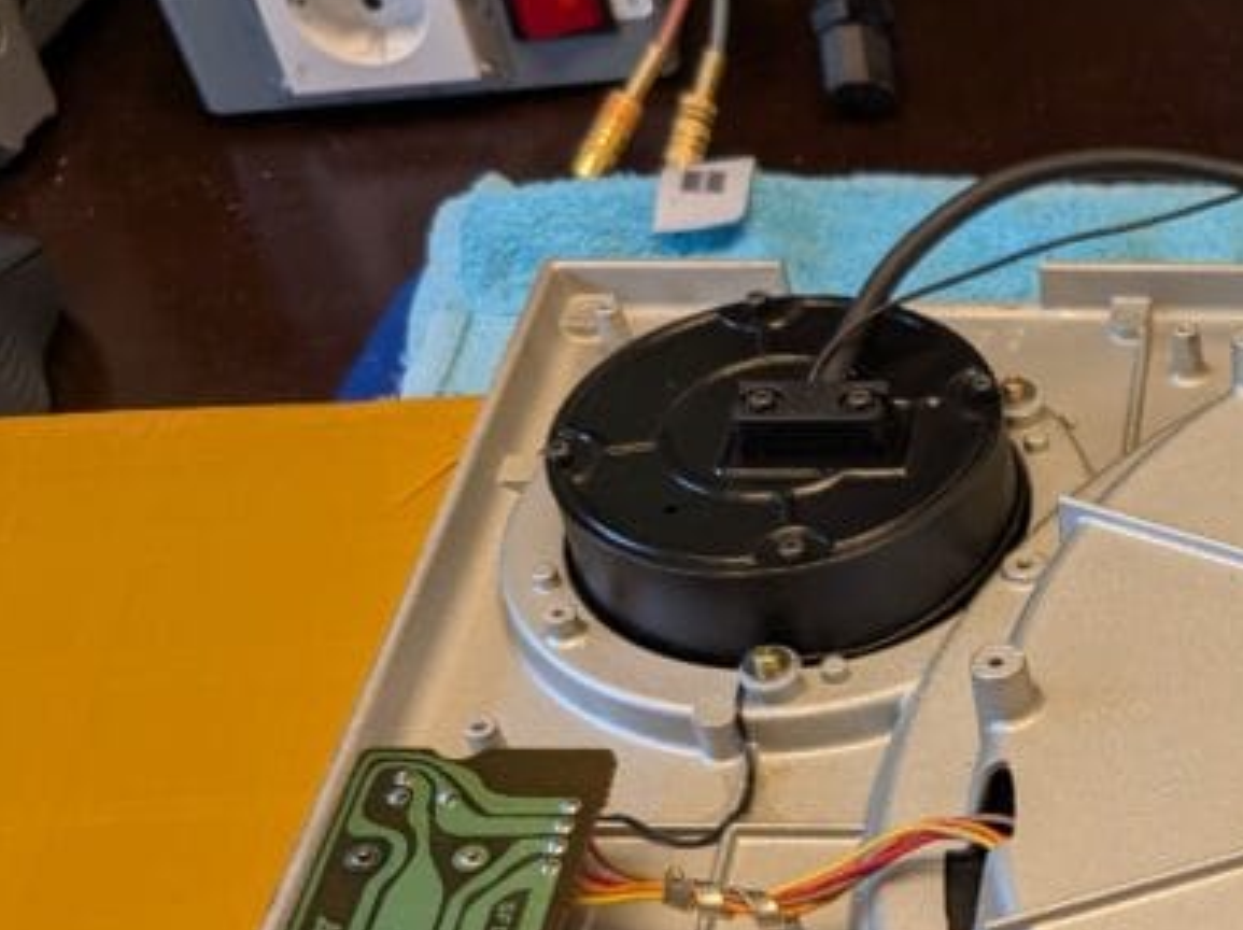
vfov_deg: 21.7
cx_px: 1488
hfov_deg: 26.9
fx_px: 2296
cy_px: 1012
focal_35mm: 64
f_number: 1.68
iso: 35
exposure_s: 1/50
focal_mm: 6.9
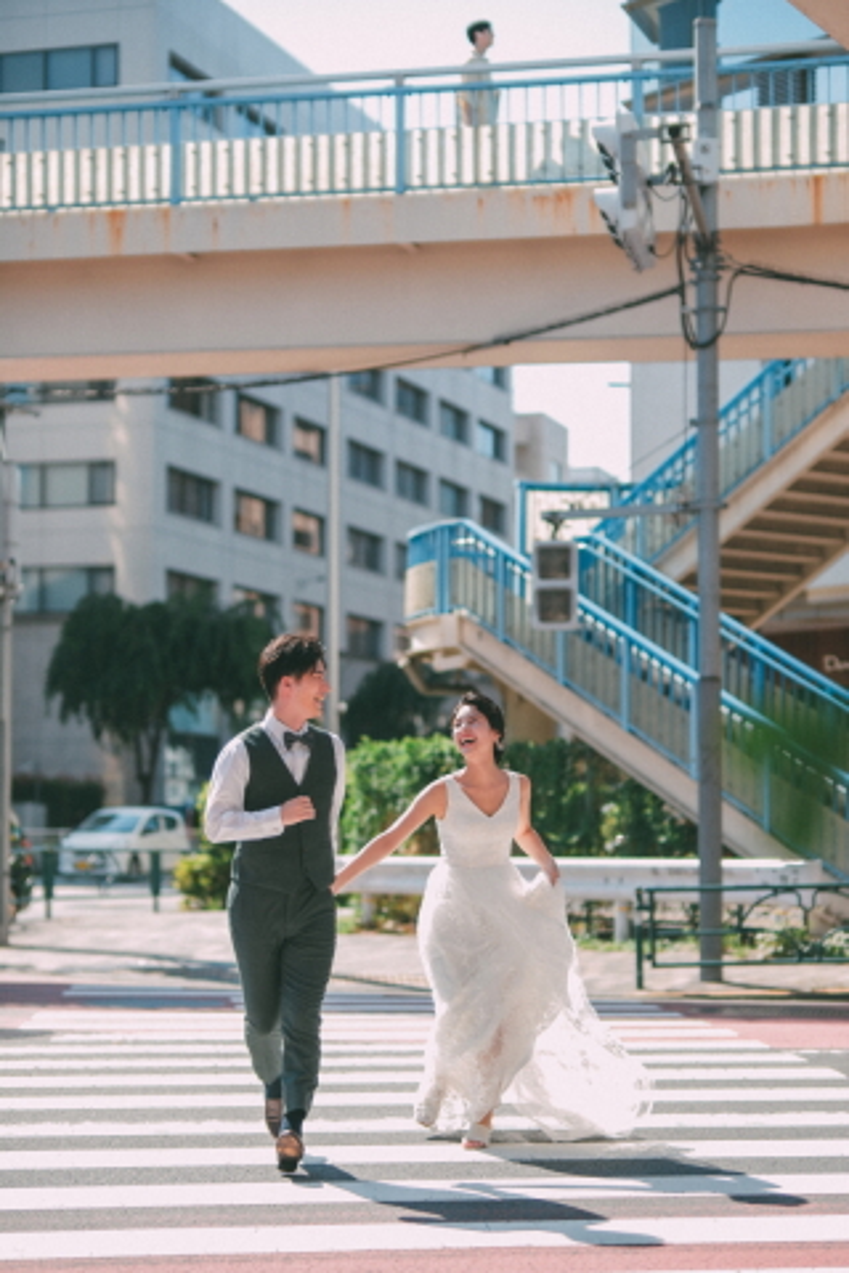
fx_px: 2653
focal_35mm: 75
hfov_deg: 18.2
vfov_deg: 27.0
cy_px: 636
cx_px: 424
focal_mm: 50
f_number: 1.4
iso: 100
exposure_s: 1/4000
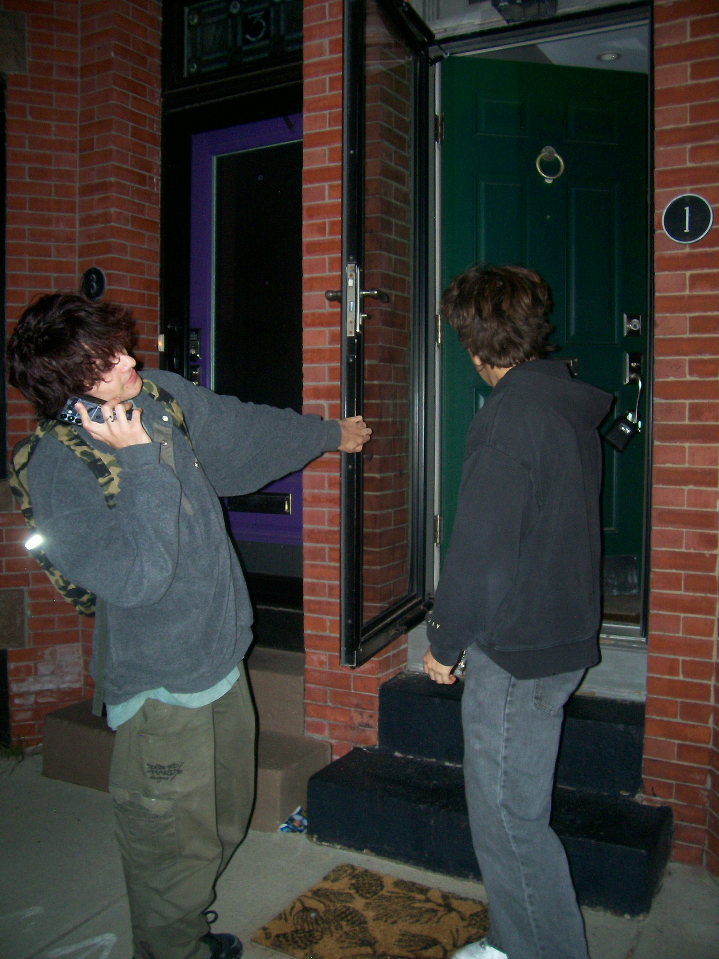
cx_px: 360
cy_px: 480
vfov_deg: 54.0
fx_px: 942
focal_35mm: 34
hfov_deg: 41.8
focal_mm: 5.6
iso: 140
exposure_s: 1/112
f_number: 2.7
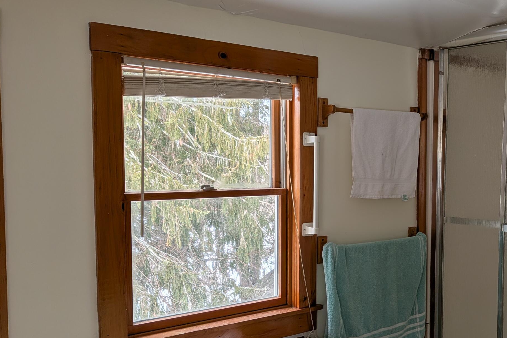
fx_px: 577
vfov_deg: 32.6
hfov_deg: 45.4
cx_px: 392
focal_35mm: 41
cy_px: 188
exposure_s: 1/1064
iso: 31
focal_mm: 4.53
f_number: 1.7
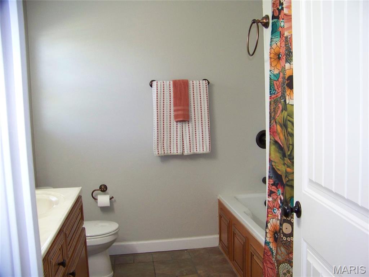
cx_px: 184
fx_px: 384
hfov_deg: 51.4
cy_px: 138
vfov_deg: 39.7
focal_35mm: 36
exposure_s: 1/30
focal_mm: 5.85
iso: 200
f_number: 2.8
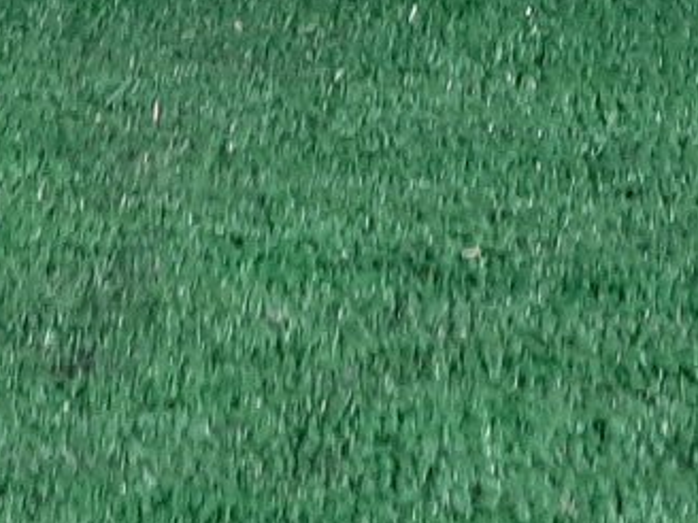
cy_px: -595
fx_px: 2299
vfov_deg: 11.4
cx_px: 992
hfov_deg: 16.1
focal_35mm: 114
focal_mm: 3.93
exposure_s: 1/50
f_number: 1.7
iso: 201
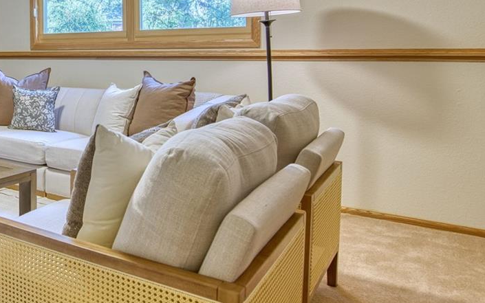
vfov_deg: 33.4
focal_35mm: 37
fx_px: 489
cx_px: 24
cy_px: 58
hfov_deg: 46.1
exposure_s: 1/20
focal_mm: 16
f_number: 4
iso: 500
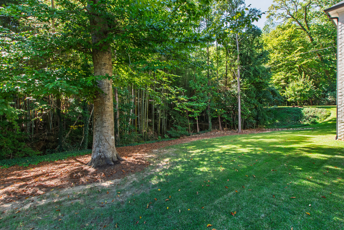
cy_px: 115
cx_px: 172
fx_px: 143
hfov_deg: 100.4
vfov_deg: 77.3
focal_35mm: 15
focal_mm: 10
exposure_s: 1/50
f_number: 9
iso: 320
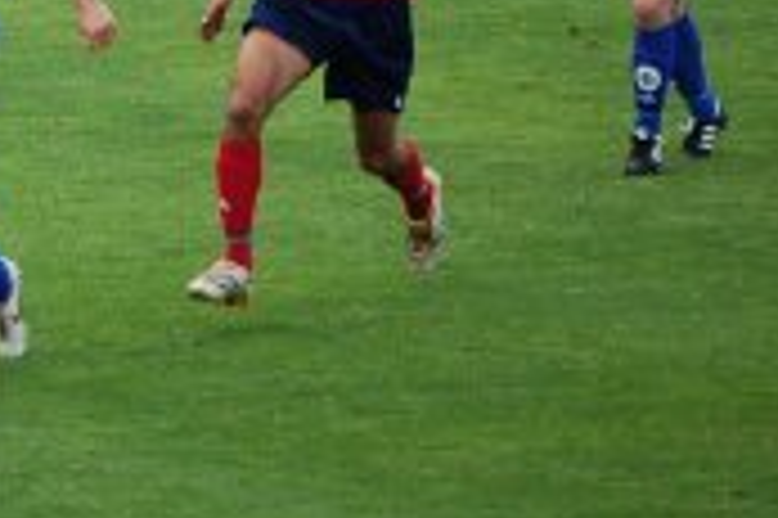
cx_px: -4
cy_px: -5
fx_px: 14518
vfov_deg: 2.0
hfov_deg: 3.1
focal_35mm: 672
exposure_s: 1/500
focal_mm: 155
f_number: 5.3
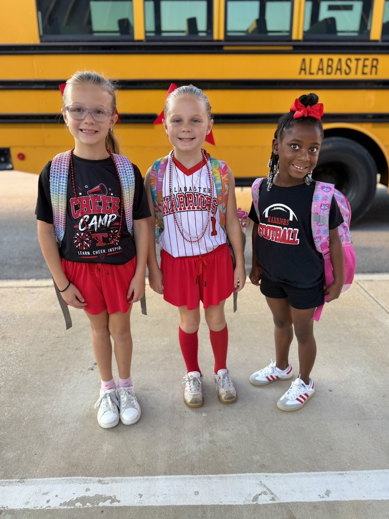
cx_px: 197
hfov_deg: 54.9
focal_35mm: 25
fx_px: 375
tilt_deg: -19.3
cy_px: 251
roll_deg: +0.6
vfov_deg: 69.4
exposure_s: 1/129
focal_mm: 6.76
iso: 50
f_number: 1.78
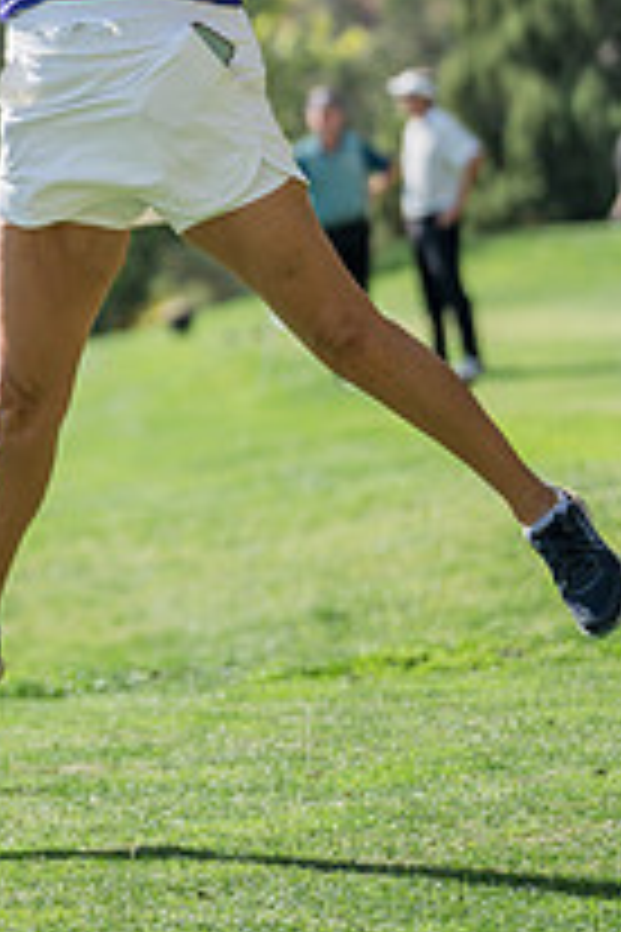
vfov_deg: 9.6
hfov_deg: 6.4
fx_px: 5511
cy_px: 18
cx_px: 36
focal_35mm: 213
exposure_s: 1/3200
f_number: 2.8
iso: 250
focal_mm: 98
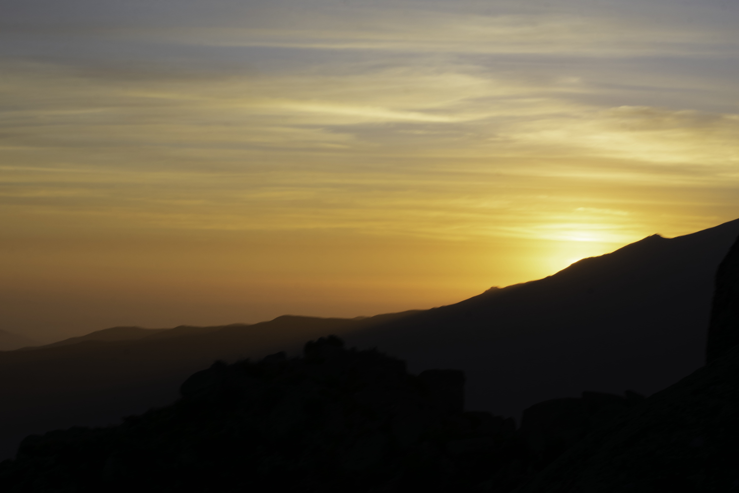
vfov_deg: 18.2
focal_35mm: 75
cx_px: 370
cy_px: 246
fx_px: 1539
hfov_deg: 27.0
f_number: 16
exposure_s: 1/80
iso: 200
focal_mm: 50
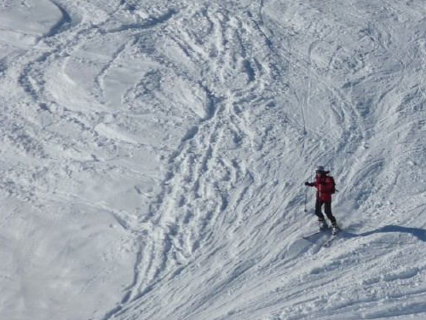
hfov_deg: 3.2
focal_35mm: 614
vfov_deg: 2.4
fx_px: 7556
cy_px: 49
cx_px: 413
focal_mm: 49.2
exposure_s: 1/1600
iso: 80
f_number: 6.3
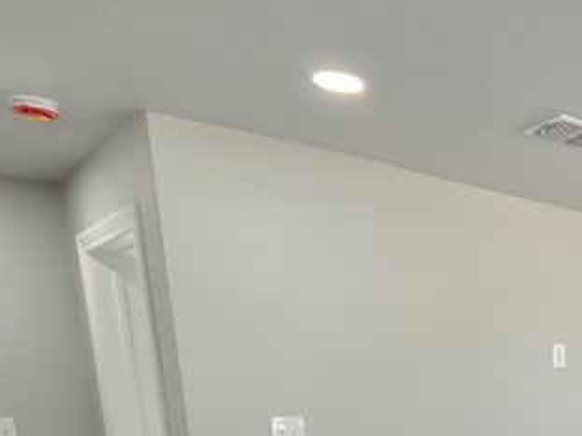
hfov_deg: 34.7
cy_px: 558
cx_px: 704
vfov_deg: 28.1
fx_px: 722
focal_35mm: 43
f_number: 2.2
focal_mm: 2.2
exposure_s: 1/60
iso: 80
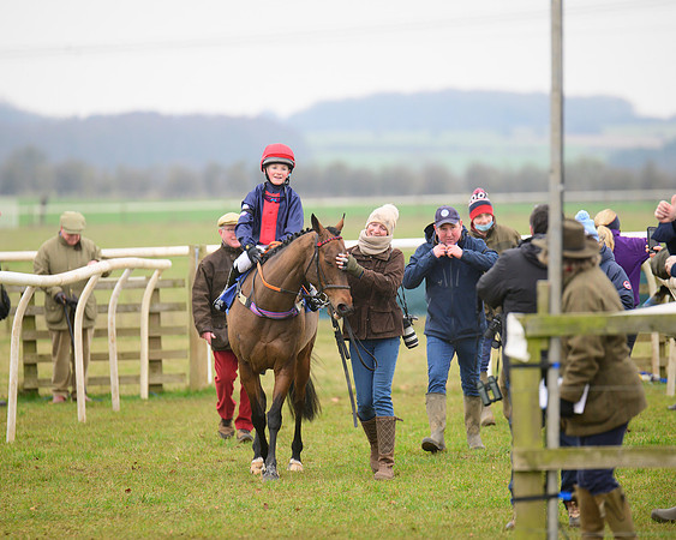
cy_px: 270
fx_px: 6765
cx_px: 338
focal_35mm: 338
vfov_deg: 4.6
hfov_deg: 5.7
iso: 1250
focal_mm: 300
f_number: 5
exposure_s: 1/400
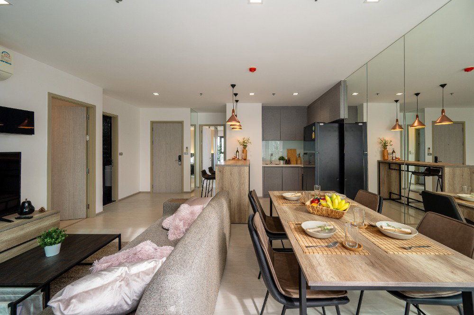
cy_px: 158
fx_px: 184
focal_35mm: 14
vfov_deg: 81.1
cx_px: 237
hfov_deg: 104.3
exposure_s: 1/30
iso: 100
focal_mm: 14
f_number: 7.1
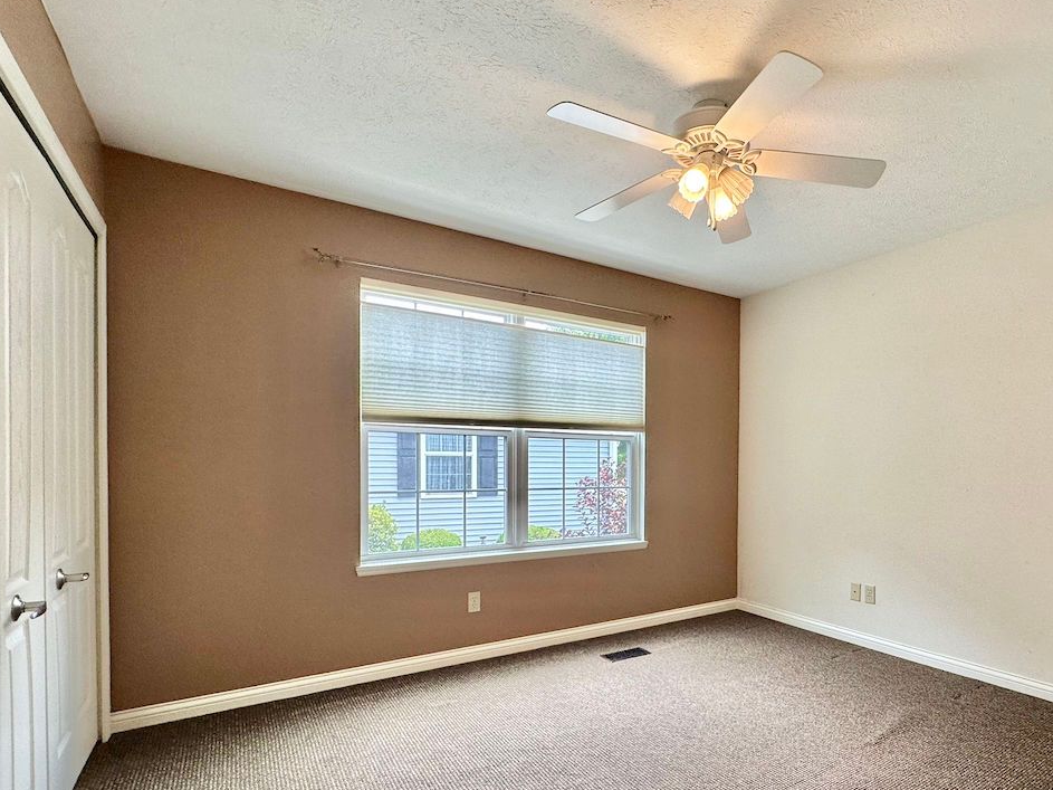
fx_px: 578
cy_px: 475
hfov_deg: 83.4
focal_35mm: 19
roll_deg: +0.1
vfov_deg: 68.0
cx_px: 643
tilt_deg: -1.3
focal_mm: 2.22
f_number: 2.2
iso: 80
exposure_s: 1/120
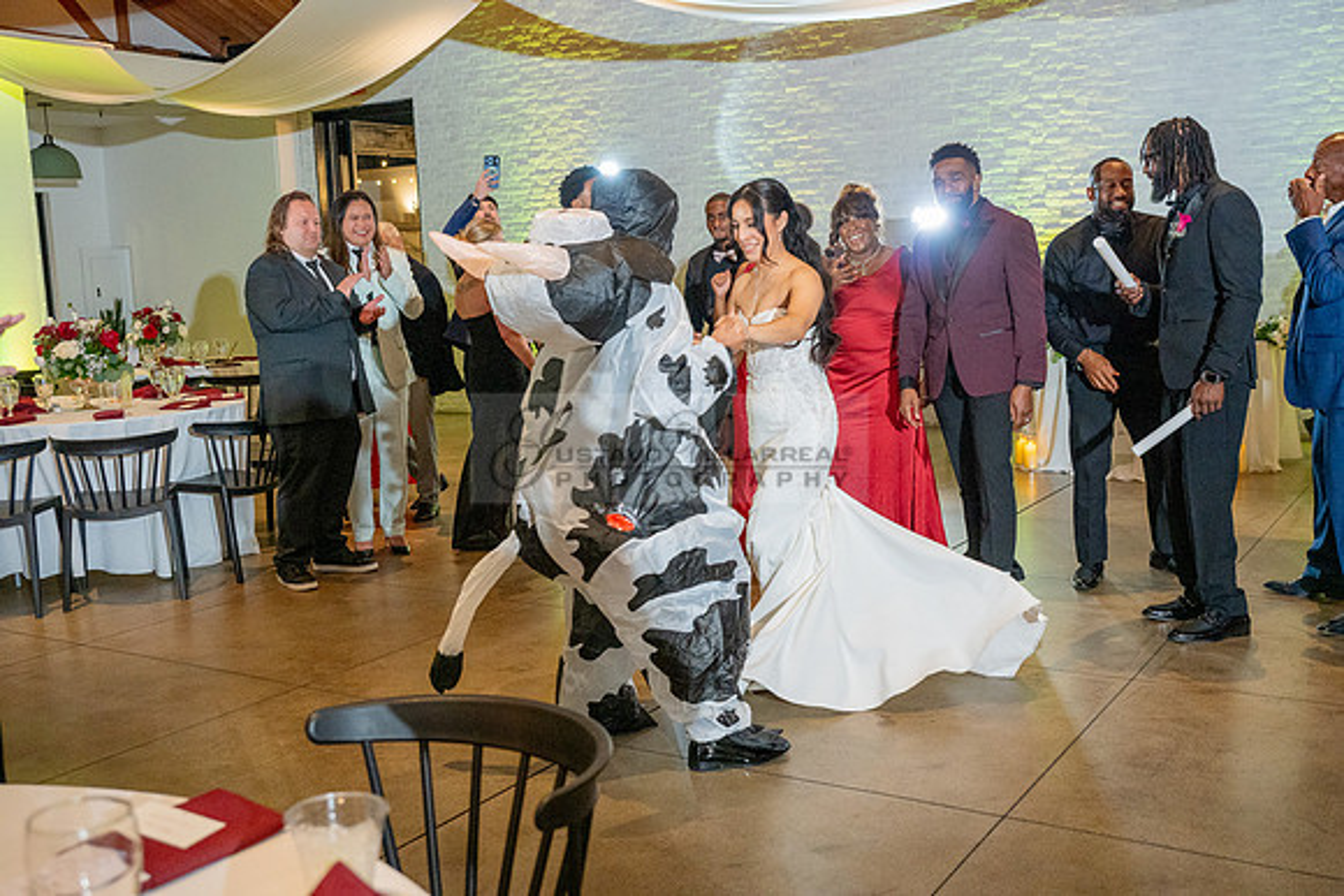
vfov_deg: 36.0
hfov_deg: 51.9
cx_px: 672
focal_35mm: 37
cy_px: 448
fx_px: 1382
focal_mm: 37
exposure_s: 1/200
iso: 3200
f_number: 4
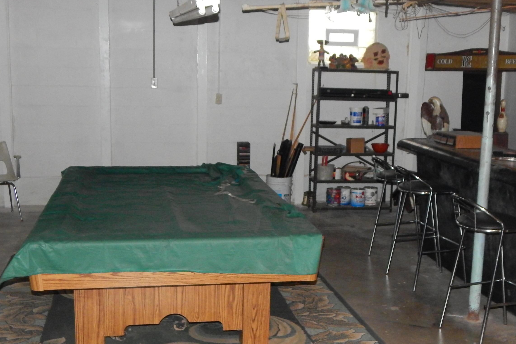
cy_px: 216
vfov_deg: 25.9
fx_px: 745
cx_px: 296
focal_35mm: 52
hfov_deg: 38.1
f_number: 3.4
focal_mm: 6.8
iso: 640
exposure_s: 1/30
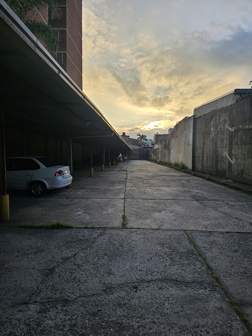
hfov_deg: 58.9
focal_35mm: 23
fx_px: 223
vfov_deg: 73.9
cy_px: 168
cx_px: 126
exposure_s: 1/245
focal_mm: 6.3
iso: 10
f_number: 1.7
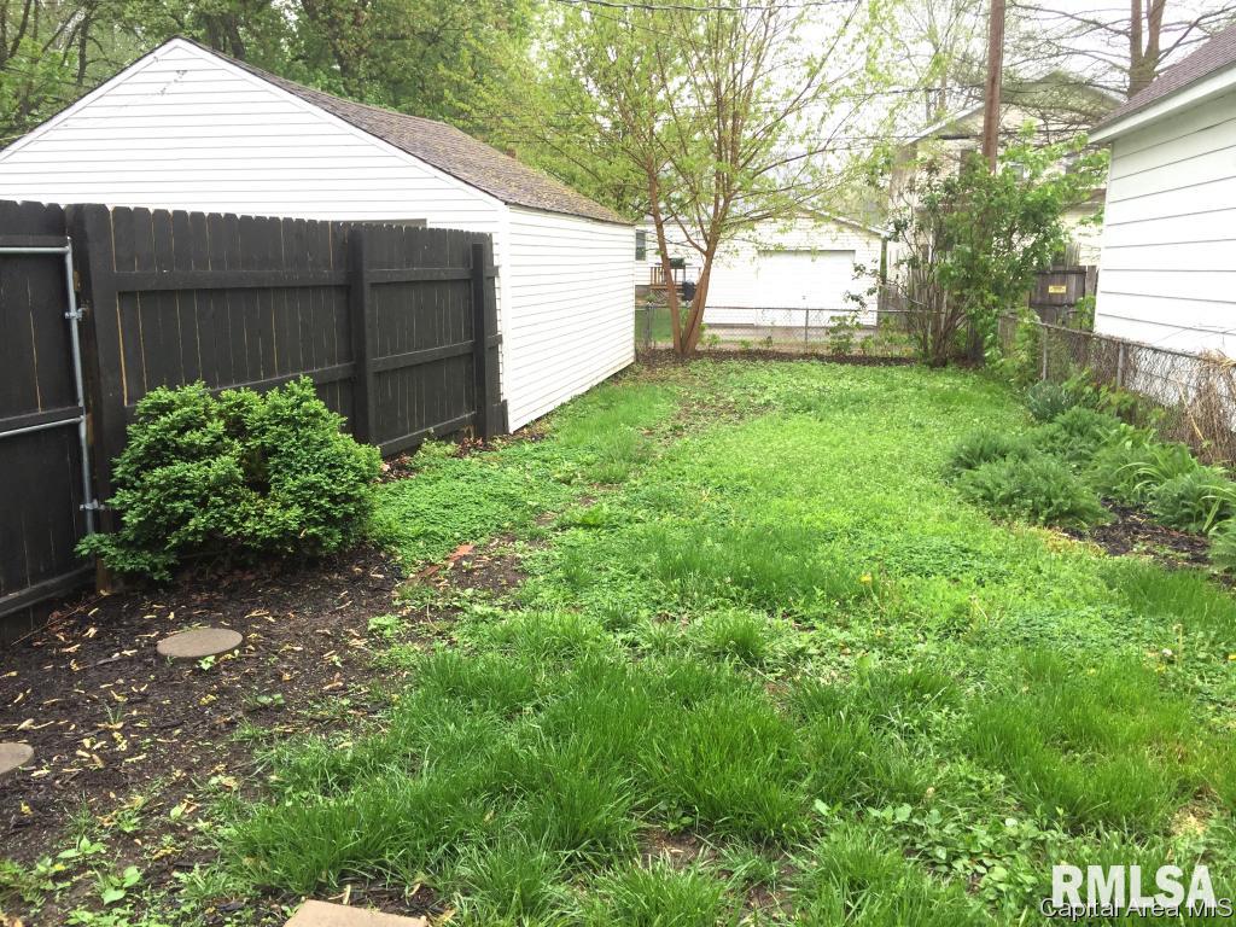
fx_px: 1035
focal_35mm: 29
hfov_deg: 61.7
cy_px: 464
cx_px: 618
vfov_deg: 48.2
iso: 32
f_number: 2.2
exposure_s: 1/218
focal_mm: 4.15
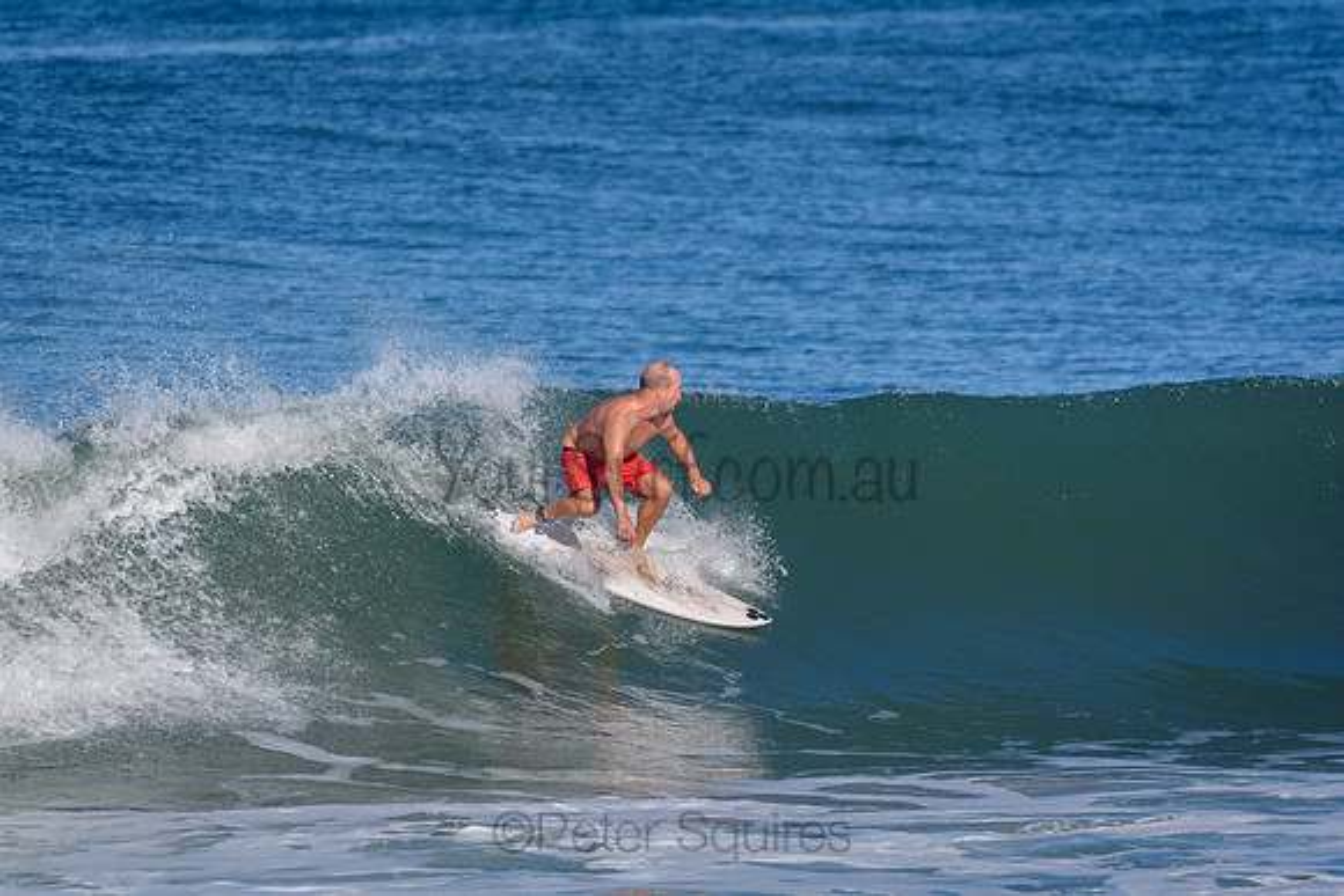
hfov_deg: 2.7
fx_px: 28005
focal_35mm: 750
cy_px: 448
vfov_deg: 1.8
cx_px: 672
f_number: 5.6
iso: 280
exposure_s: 1/2000
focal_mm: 500
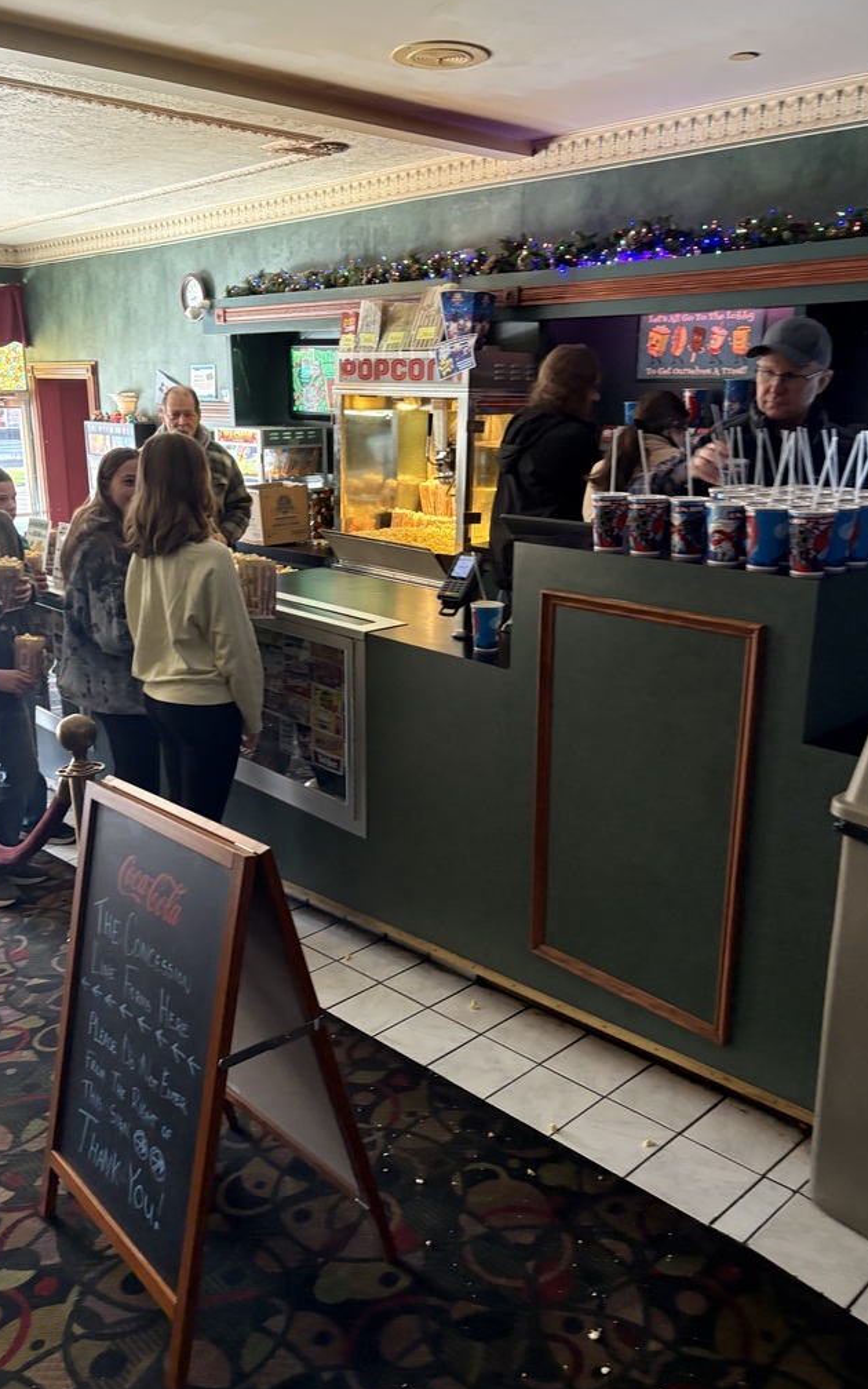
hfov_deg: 44.5
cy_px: 689
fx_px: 1060
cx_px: 404
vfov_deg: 66.5
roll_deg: +0.8
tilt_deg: -14.8
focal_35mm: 28
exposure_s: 1/60
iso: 250
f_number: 1.6
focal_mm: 5.96
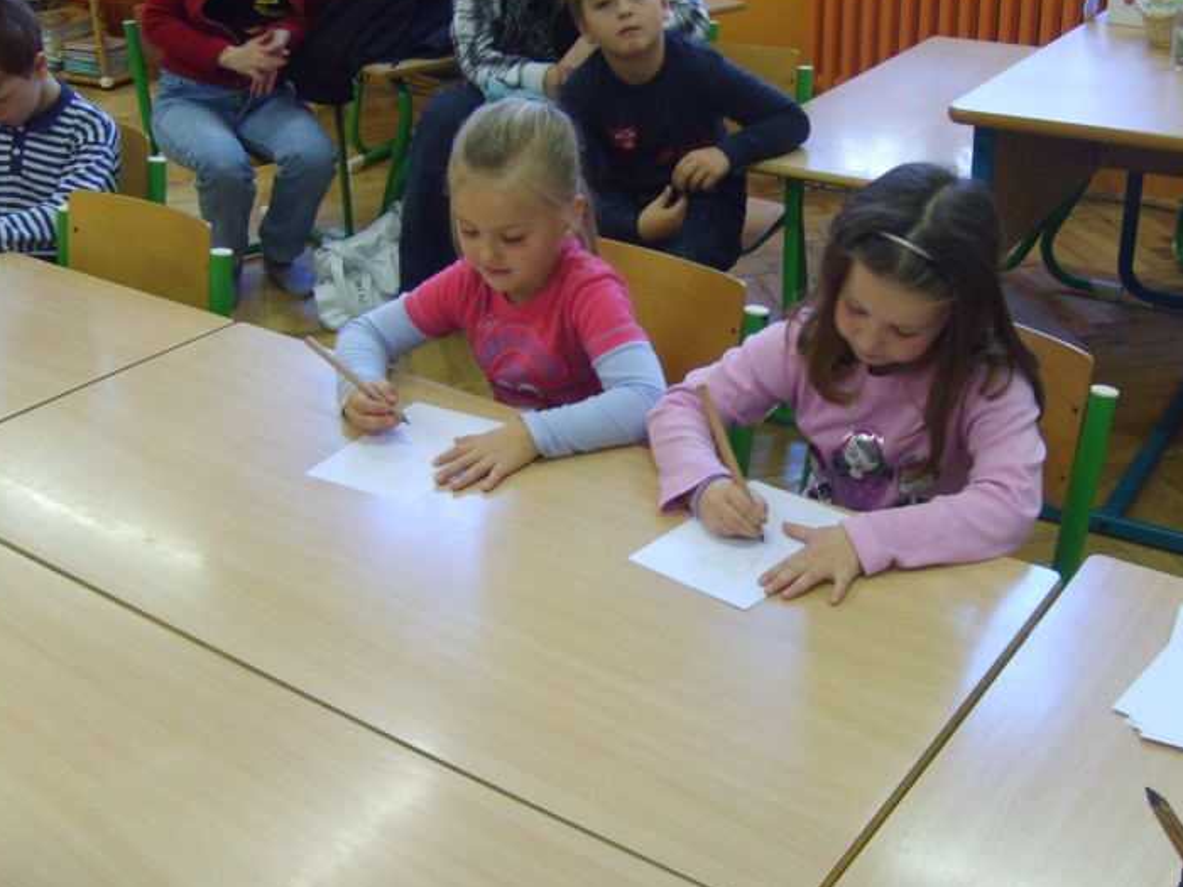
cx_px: 656
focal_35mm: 40
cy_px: 402
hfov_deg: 46.7
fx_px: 1367
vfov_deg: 35.9
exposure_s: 1/30
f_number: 2.8
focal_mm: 5.8
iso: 120
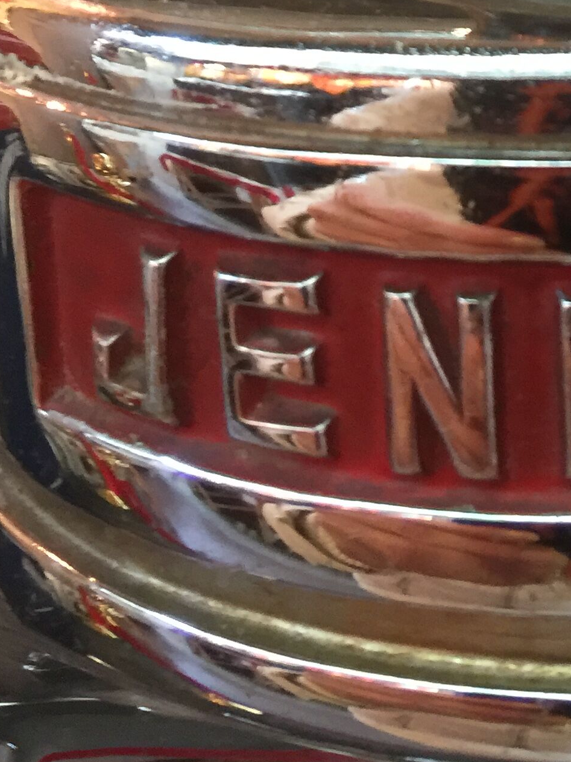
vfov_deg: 23.3
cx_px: 664
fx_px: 1649
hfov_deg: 18.7
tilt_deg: -8.2
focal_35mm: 75
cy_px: -197
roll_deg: +2.2
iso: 125
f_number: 2.2
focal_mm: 4.15
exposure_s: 1/10
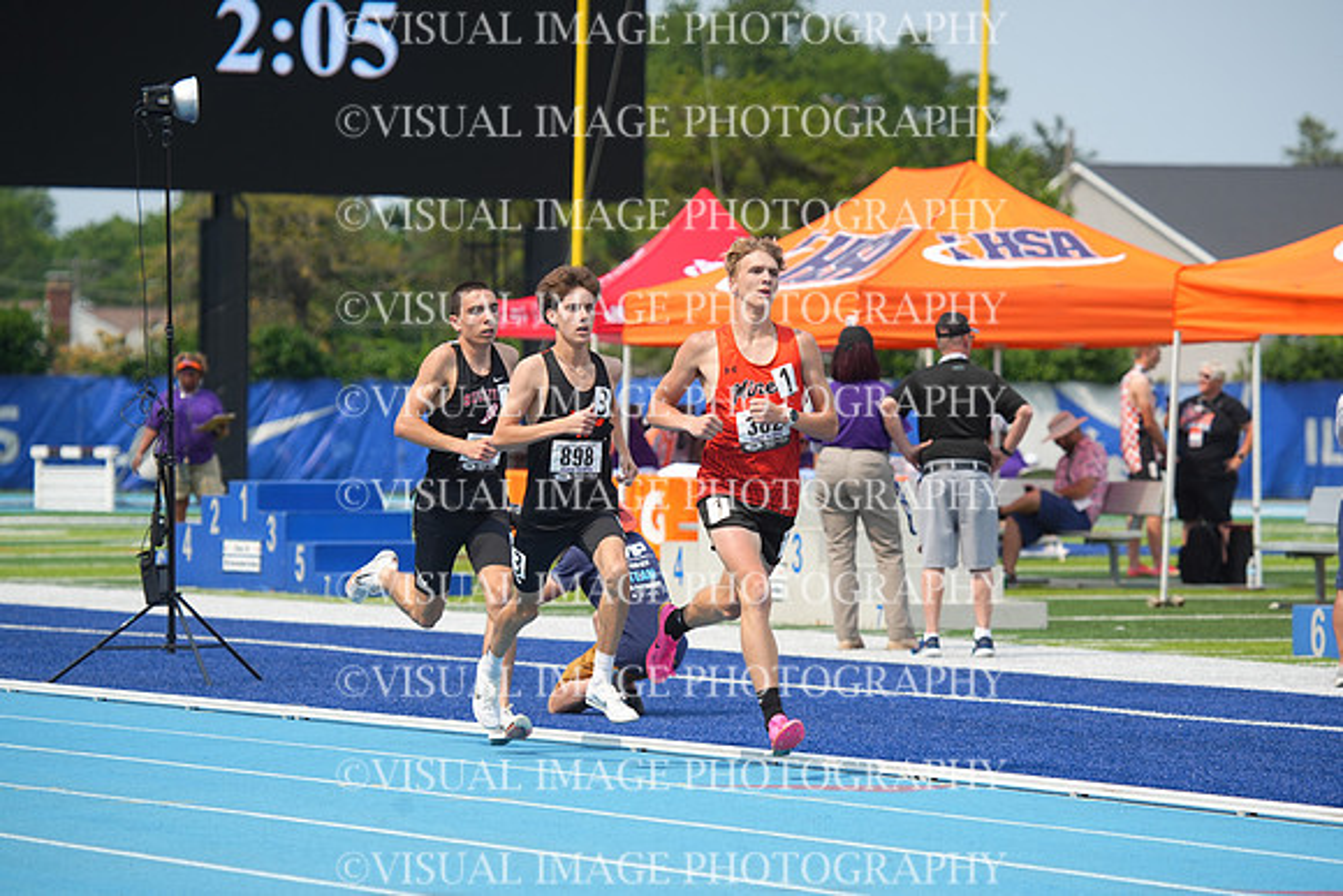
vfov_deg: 6.2
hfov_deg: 9.4
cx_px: 672
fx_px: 8209
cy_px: 448
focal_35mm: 220
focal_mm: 220
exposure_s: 1/2000
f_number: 5.6
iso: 400
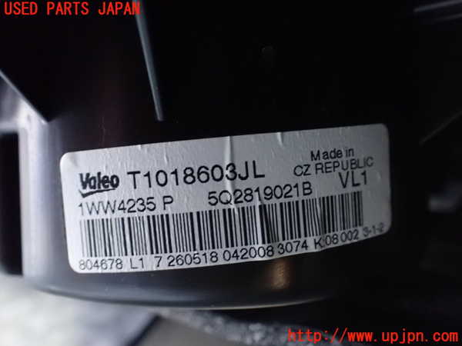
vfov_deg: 46.8
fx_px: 400
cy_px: 173
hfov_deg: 60.0
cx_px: 231
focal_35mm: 30
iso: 1600
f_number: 2.3
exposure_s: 1/8
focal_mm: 5.4
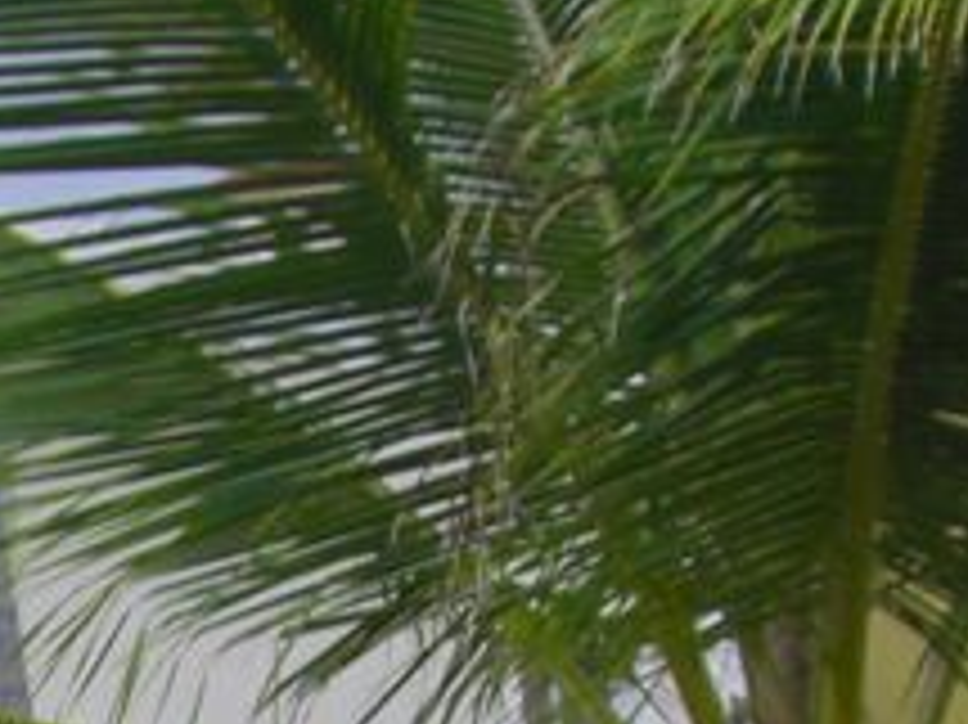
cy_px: 1596
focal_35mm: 181
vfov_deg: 7.7
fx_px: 5059
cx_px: -734
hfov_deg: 10.3
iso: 100
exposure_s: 1/100
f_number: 8
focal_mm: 6.2
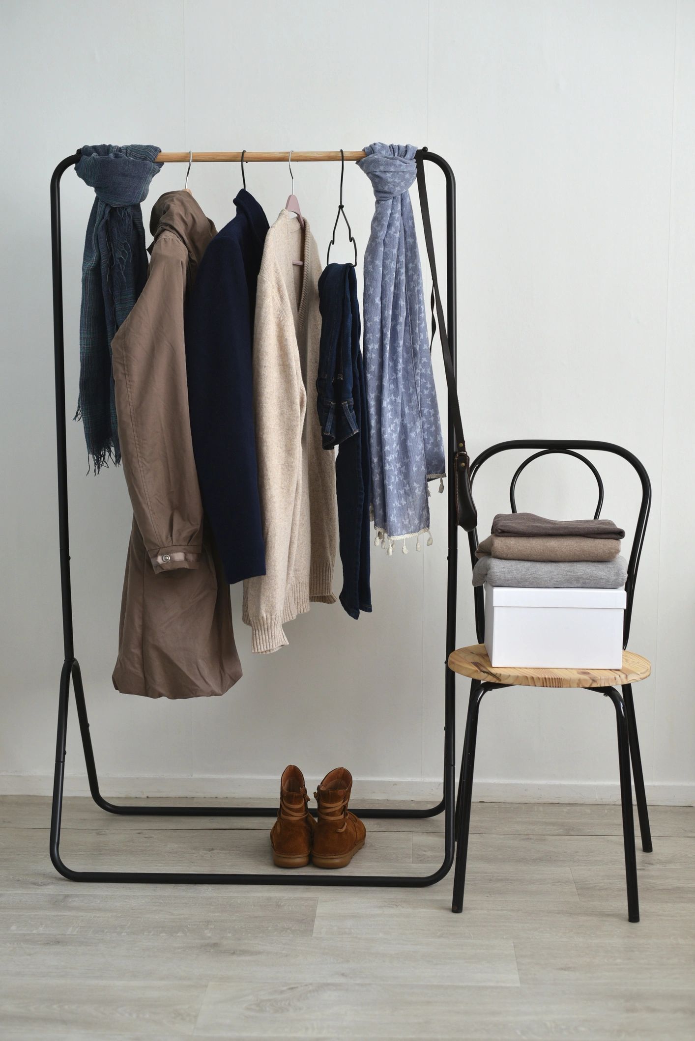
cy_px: 520
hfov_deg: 27.0
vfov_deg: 39.6
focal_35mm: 50
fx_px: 1447
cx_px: 348
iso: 160
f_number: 2.8
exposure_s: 1/160
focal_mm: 50
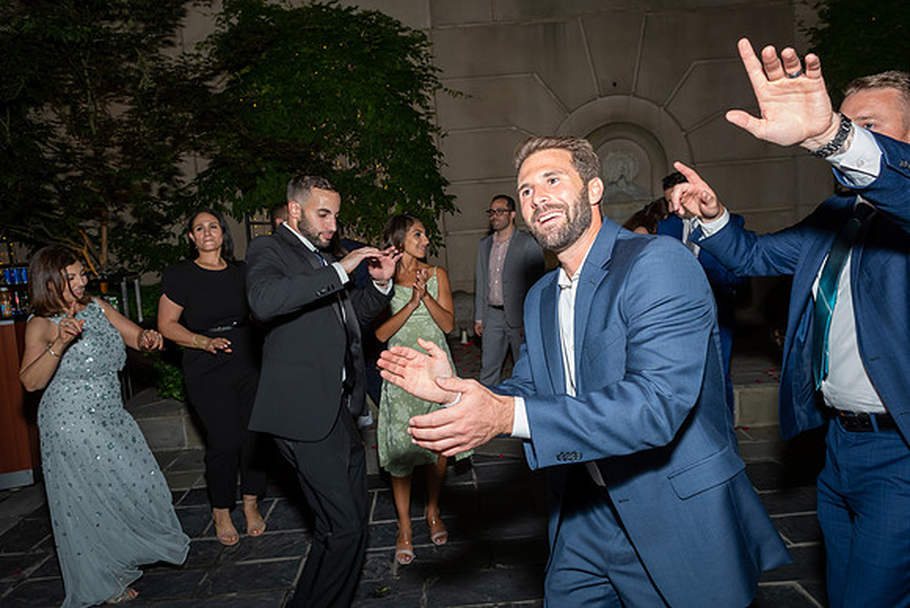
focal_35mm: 26
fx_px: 654
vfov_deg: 49.8
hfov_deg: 69.6
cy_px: 299
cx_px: 448
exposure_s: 1/250
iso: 500
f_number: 5.6
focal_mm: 17
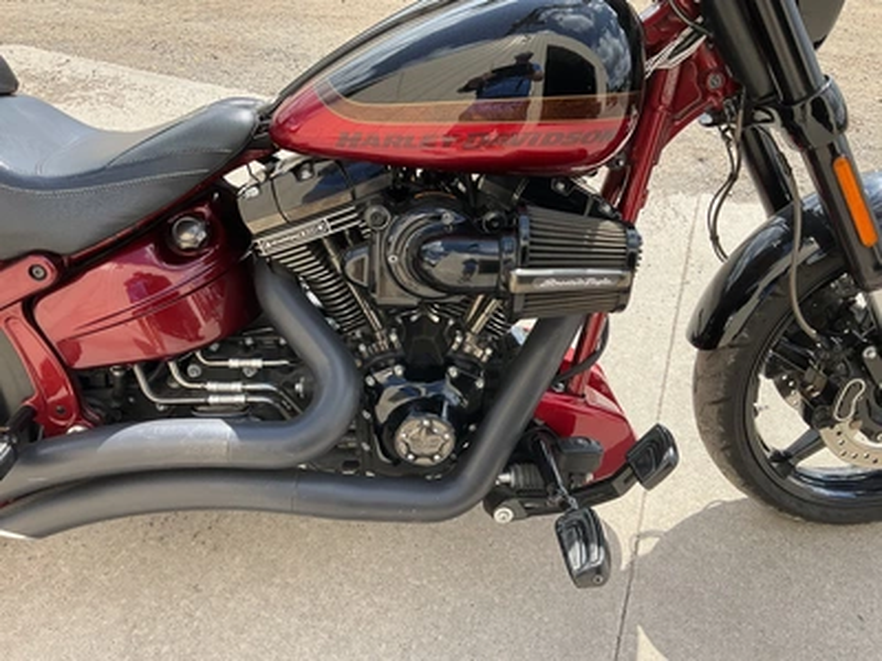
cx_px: 441
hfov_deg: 61.7
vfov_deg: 48.2
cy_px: 330
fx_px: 739
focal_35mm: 29
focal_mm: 3
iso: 25
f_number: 1.8
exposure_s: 1/700
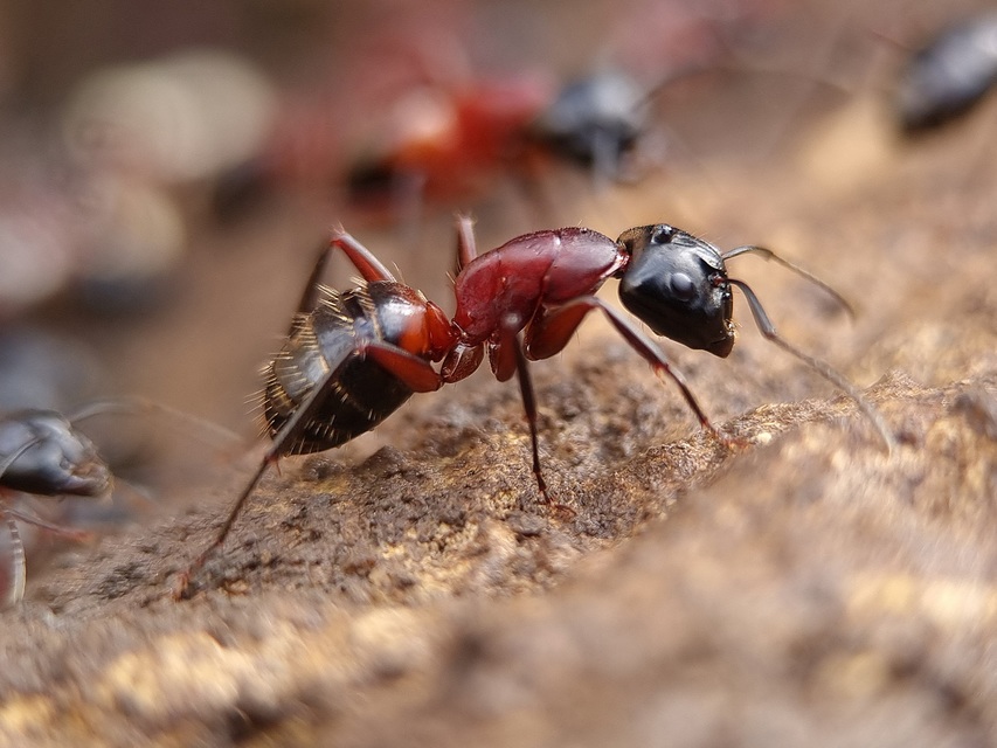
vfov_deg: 53.1
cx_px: 498
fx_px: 749
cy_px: 374
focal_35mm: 26
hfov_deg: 67.3
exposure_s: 1/100
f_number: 1.8
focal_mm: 5.4
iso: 100
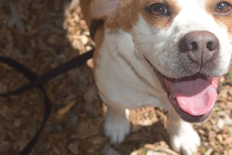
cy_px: 50
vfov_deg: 14.2
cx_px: 154
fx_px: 619
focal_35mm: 96
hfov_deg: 21.2
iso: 100
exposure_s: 1/200
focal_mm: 42
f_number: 10
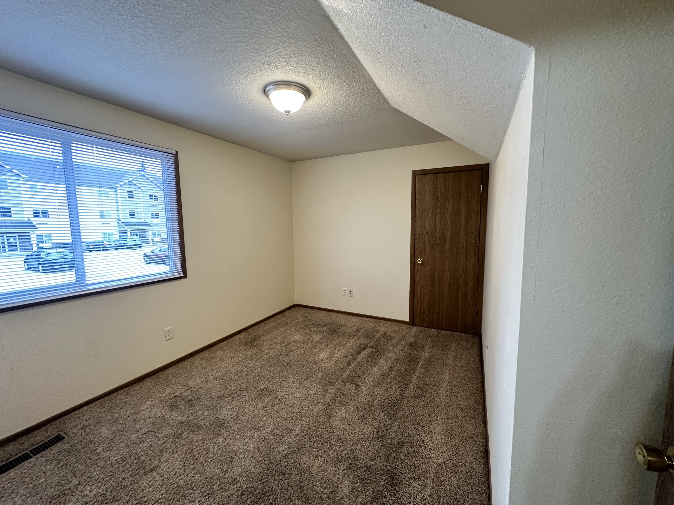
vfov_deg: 85.7
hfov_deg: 102.1
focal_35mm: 14
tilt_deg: -5.7
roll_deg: -0.4
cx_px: 337
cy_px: 252
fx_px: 273
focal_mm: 2.22
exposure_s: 1/60
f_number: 2.2
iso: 250
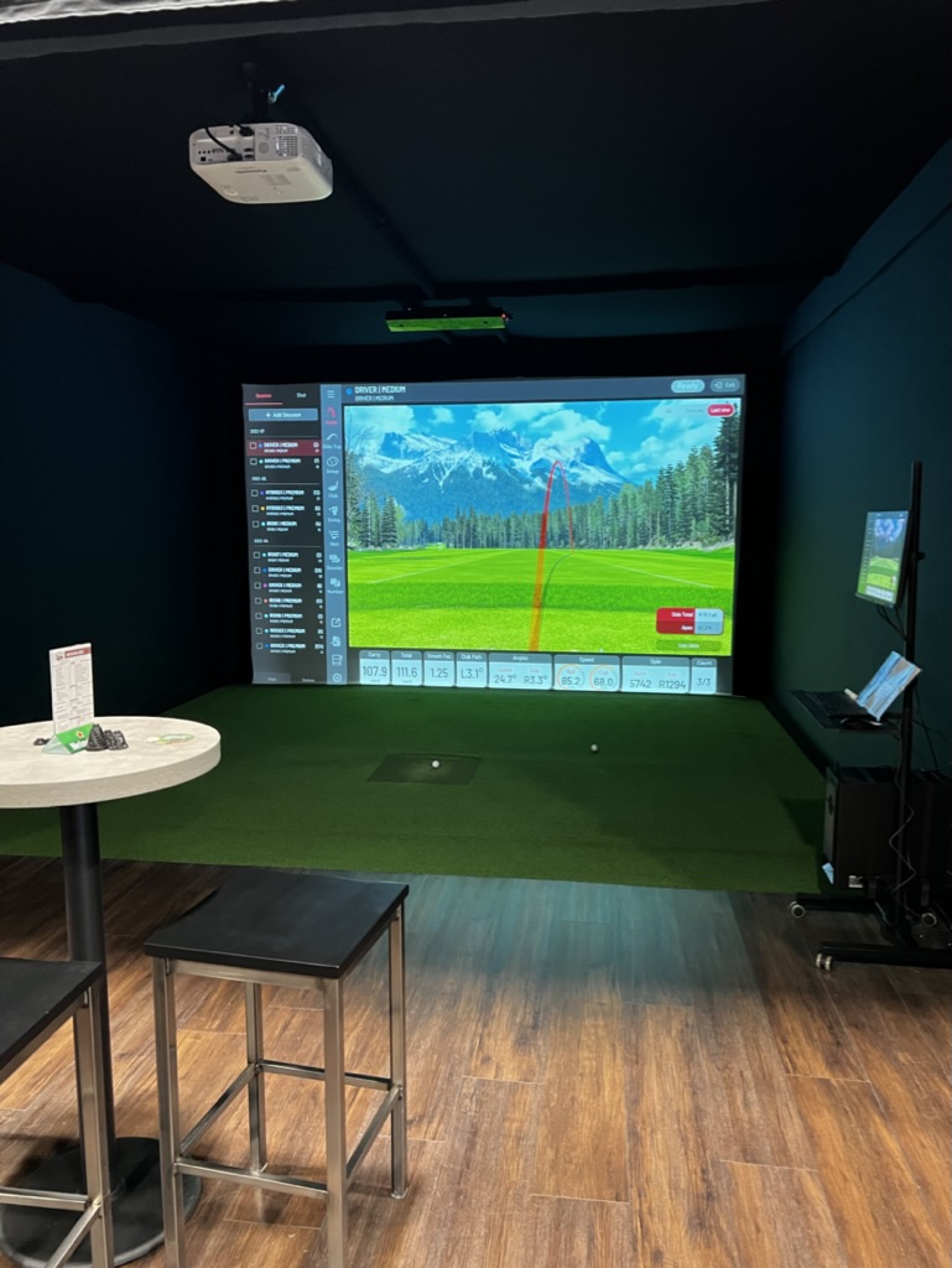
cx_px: 476
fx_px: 953
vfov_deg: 67.3
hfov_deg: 53.1
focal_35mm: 26
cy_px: 634
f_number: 1.5
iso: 500
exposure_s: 1/60
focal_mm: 5.7
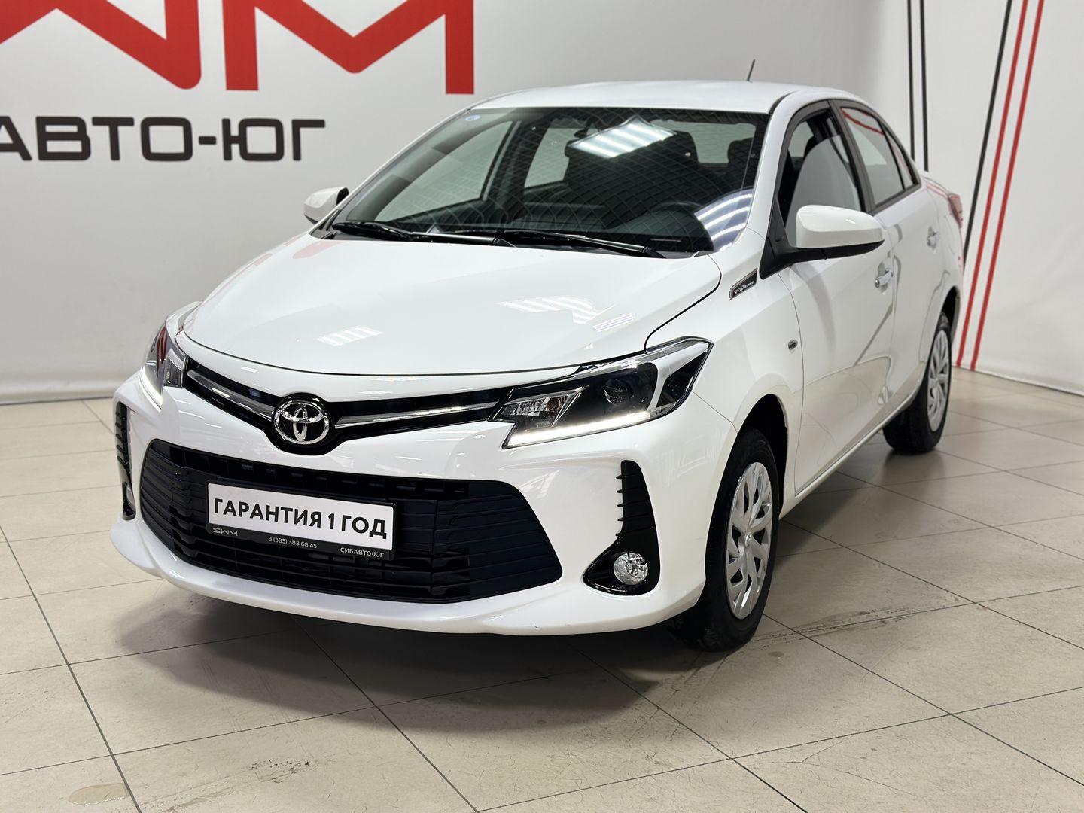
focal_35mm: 48
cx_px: 542
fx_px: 1503
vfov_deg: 30.3
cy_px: 406
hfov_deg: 39.7
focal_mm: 6.86
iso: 80
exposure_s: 1/141
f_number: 1.78
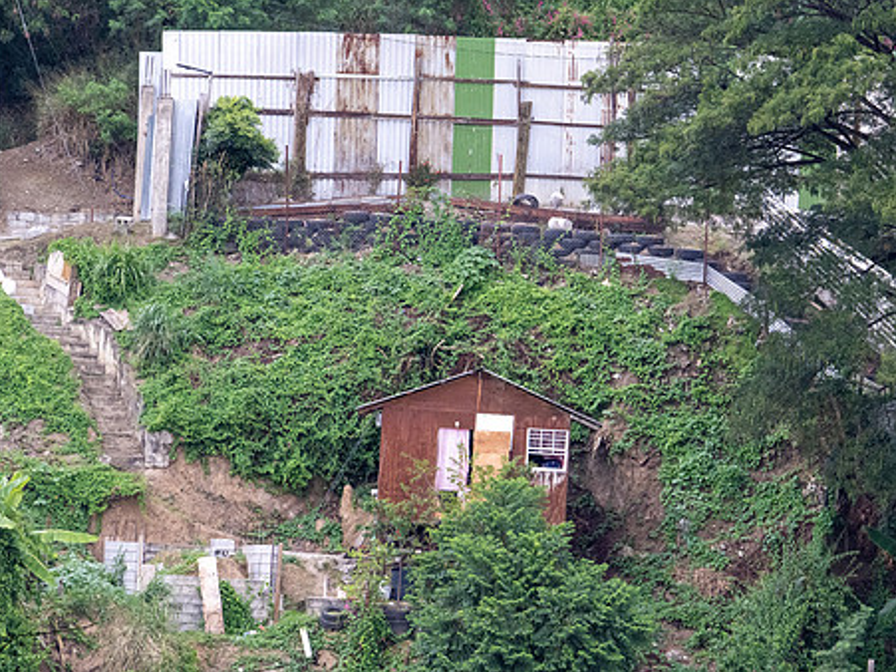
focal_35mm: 620
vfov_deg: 2.4
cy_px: 415
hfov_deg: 3.2
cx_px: 684
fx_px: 16044
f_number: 8
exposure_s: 1/1000
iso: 2500
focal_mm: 400
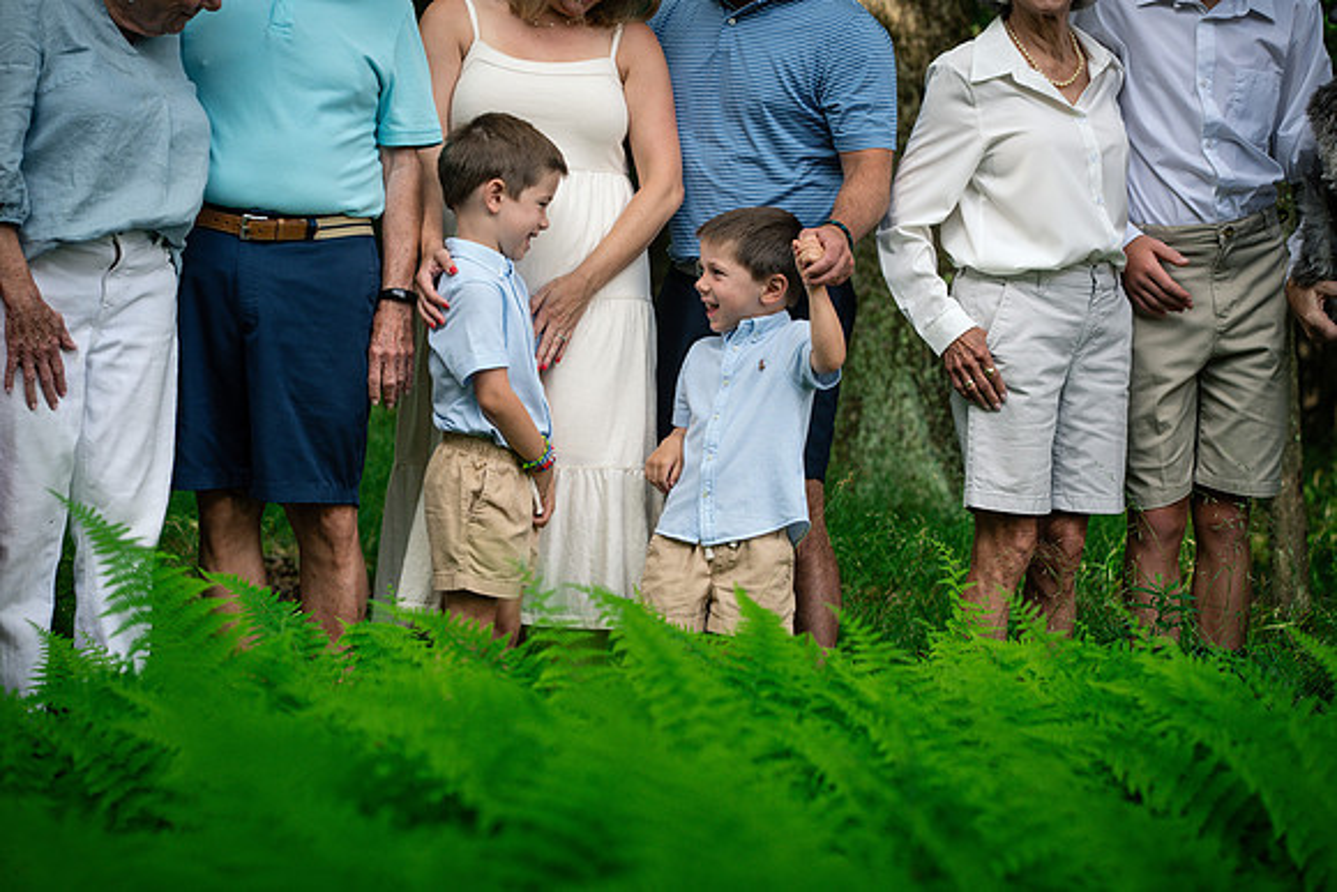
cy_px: 446
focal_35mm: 85
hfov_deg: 23.9
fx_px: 3157
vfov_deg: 16.1
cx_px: 668
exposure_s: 1/200
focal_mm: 85
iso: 200
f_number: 4.5
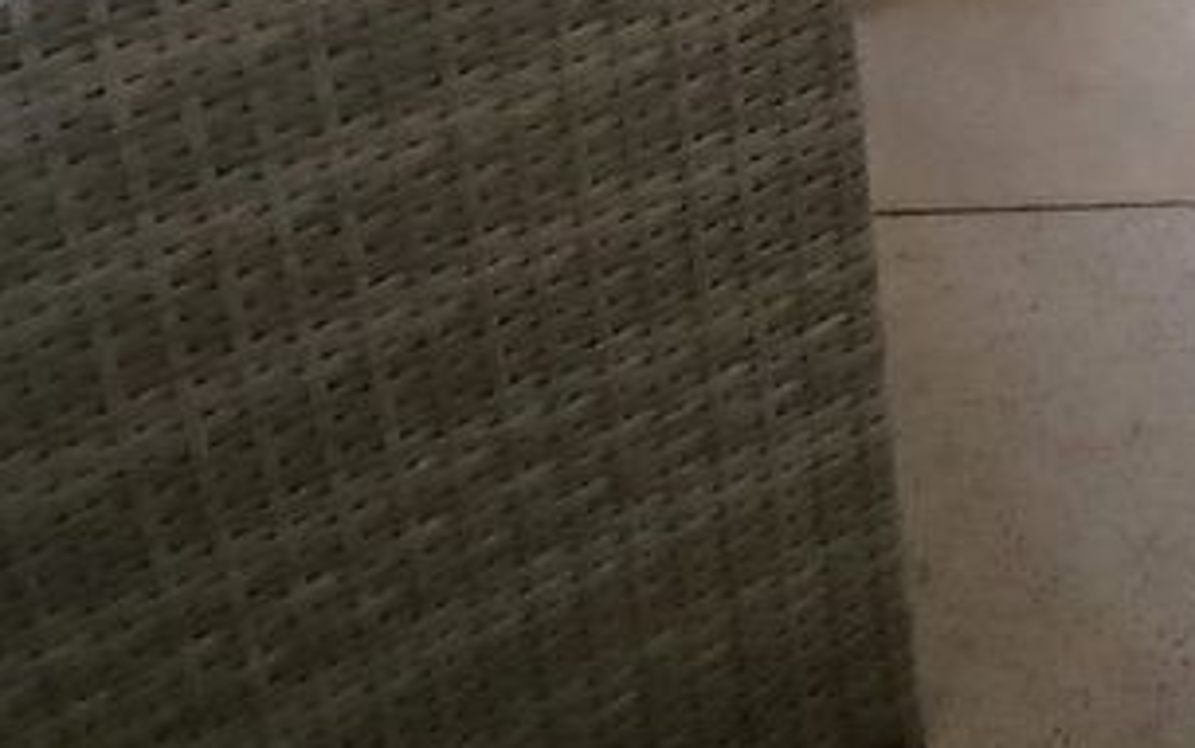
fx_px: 1923
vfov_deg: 17.1
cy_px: -685
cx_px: 1074
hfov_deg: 32.8
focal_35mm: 59
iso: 80
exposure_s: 1/100
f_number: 2.2
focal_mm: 1.4
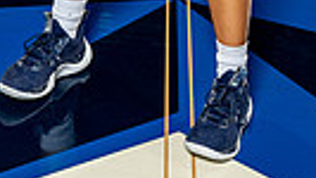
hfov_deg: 17.3
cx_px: 171
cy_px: -301
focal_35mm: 124
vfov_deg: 8.6
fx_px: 1040
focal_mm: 35
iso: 640
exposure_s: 1/250
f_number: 5.6
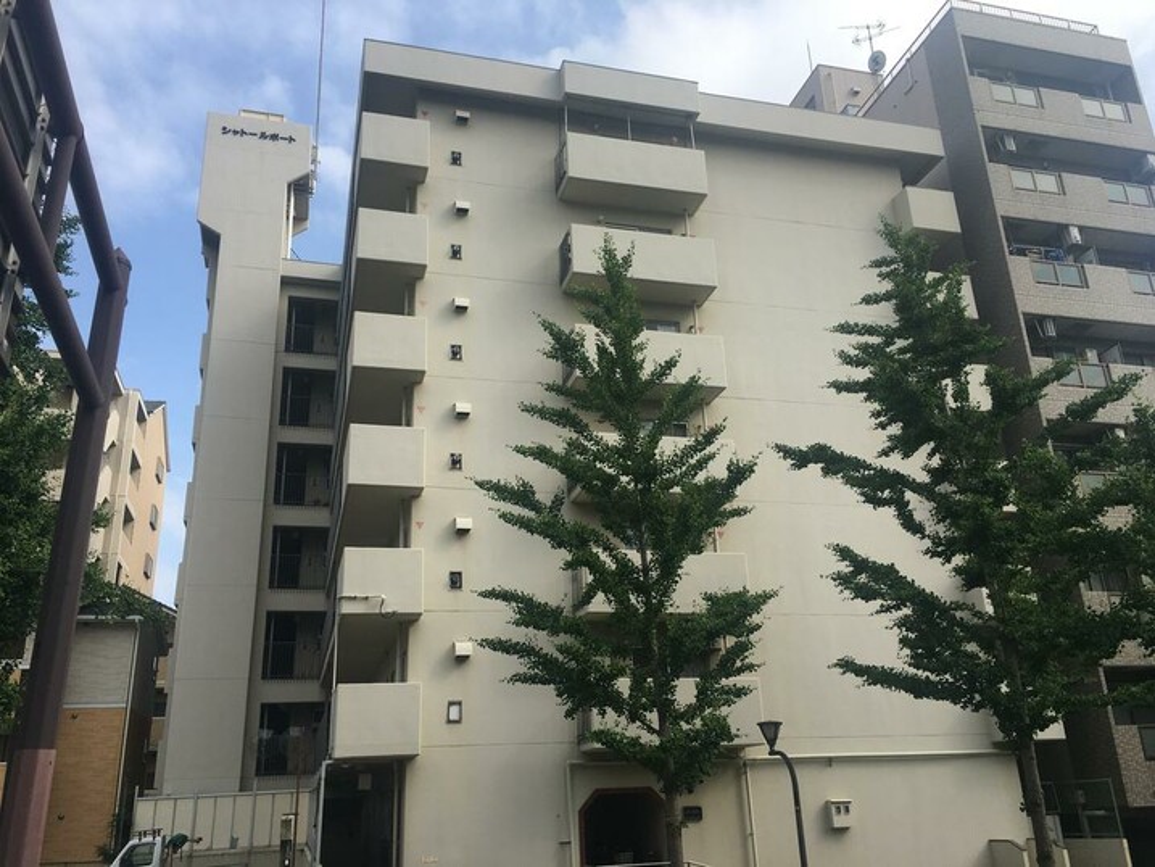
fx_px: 968
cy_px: 434
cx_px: 578
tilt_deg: +20.3
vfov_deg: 48.2
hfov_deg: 61.7
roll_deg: +1.7
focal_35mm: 29
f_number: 2.2
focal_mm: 4.15
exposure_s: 1/1099
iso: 25
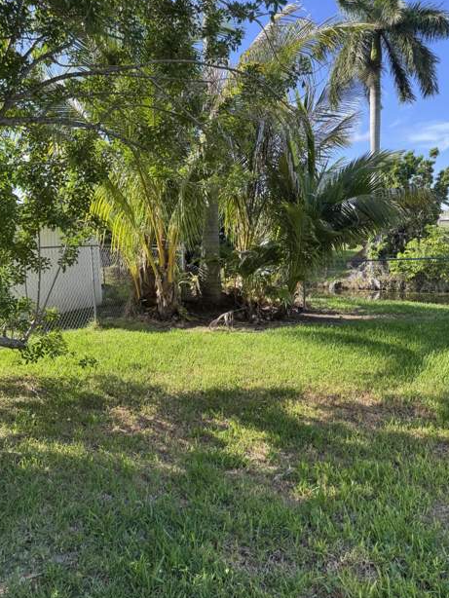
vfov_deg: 69.4
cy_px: 297
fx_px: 432
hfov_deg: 54.9
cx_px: 218
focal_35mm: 25
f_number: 1.78
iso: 80
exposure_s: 1/832
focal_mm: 6.76
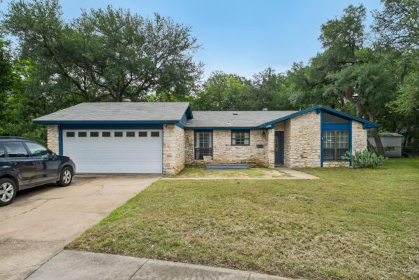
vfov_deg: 59.5
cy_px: 140
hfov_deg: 81.2
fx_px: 244
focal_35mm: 21
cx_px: 210
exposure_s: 1/400
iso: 400
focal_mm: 14
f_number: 8
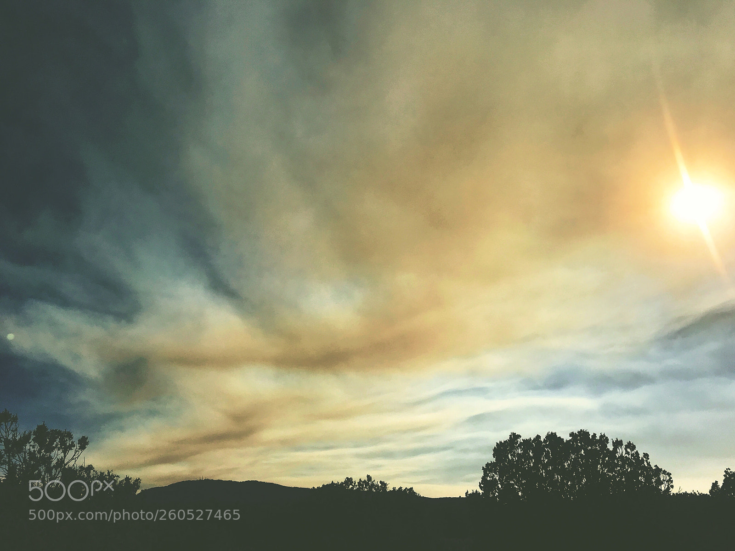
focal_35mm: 28
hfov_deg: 63.4
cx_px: 368
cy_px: 276
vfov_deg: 49.7
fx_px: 595
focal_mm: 3.99
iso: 25
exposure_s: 1/13699
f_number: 1.8
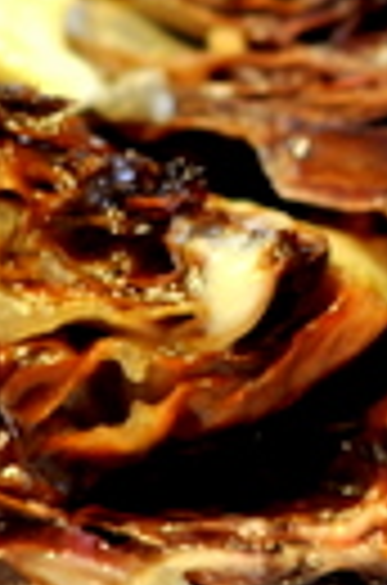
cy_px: 171
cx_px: 428
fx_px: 4685
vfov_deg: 7.1
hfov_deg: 4.7
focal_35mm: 289
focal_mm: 50
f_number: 3.2
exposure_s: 1/40
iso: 800
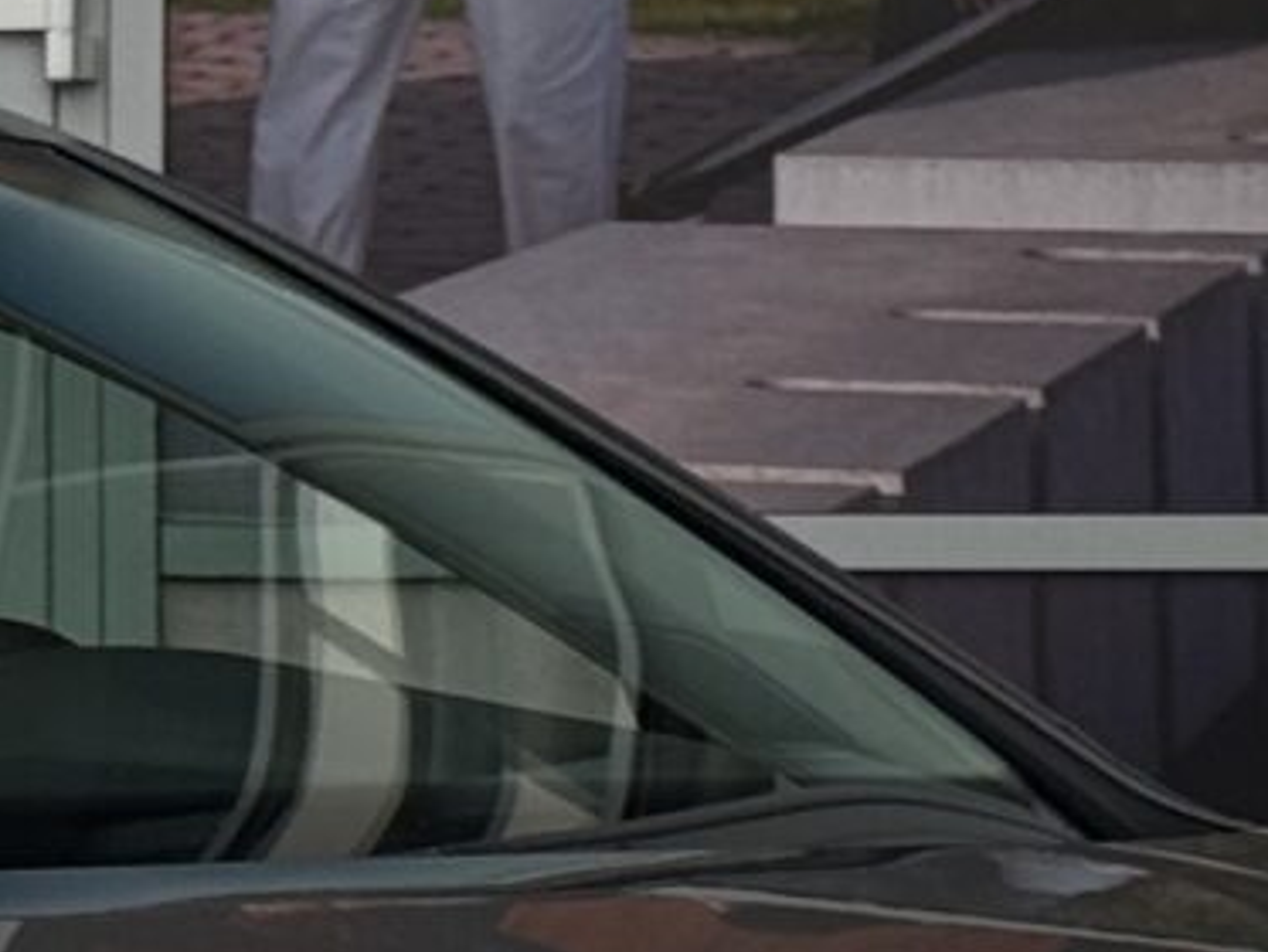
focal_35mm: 296
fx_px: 10846
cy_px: 974
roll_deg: +0.2
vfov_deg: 5.0
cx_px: -500
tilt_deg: -0.7
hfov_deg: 6.6
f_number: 1.78
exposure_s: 1/309
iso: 64
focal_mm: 6.76
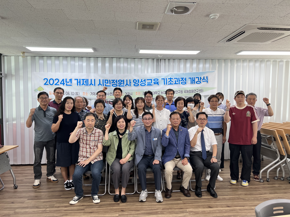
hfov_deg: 67.3
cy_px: 108
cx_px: 145
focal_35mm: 26
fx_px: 218
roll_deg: +0.3
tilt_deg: -1.3
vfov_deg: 53.1
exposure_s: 1/120
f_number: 1.5
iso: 64
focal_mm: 5.7
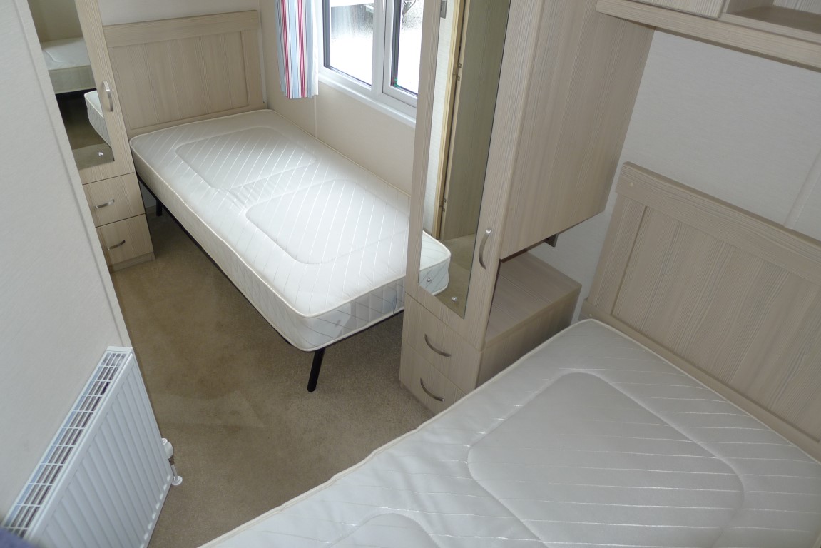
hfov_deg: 73.7
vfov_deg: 53.2
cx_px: 410
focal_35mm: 24
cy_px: 274
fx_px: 547
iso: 100
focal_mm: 5.1
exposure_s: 1/60
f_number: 2
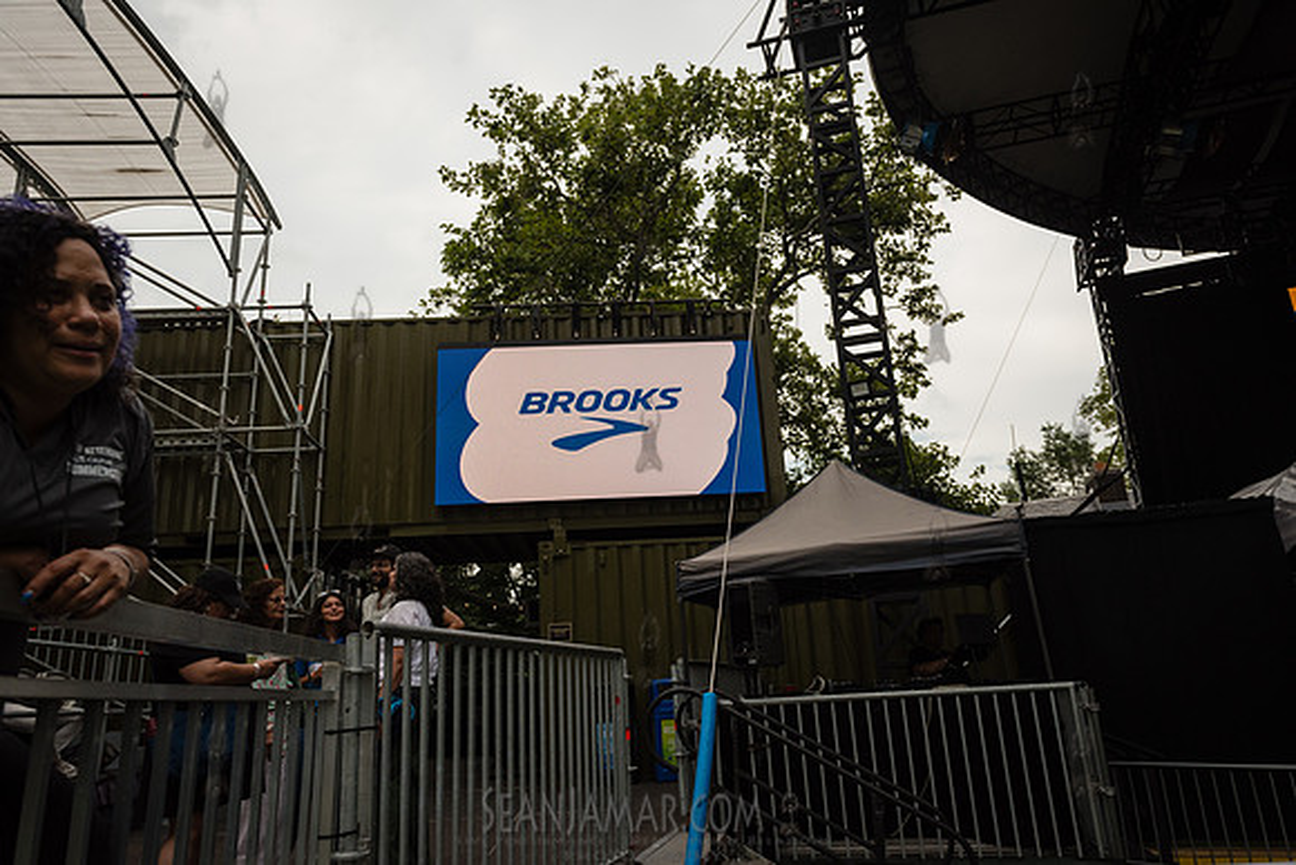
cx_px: 648
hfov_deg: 73.7
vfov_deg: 53.2
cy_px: 432
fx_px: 864
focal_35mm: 24
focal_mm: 24
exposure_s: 1/3200
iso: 1000
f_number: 4.5
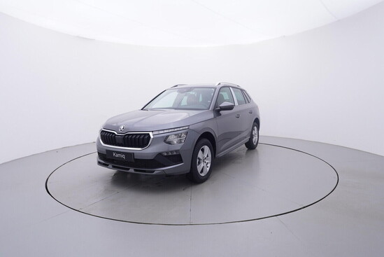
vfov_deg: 56.2
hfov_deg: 77.3
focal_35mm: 22
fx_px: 240
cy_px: 128
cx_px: 192
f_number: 5
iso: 200
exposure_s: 1/80
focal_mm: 15
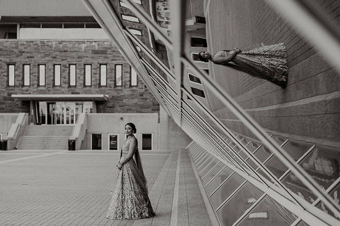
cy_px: 113
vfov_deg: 15.9
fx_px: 808
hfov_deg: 23.8
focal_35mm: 86
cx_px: 170
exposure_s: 1/800
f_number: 3.2
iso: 160
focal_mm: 85
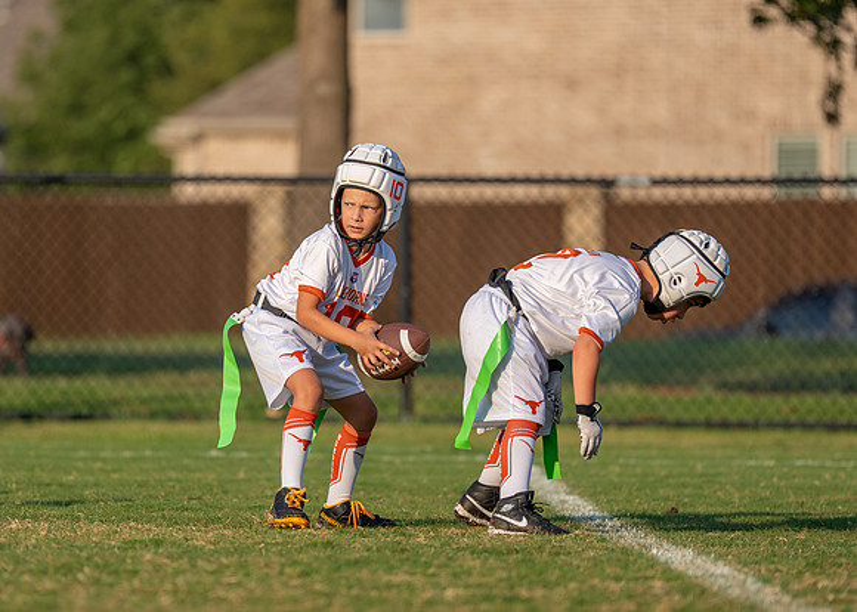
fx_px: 7370
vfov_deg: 4.8
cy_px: 338
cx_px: 328
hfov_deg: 6.7
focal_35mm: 303
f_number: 2.8
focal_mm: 200
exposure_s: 1/3200
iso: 200
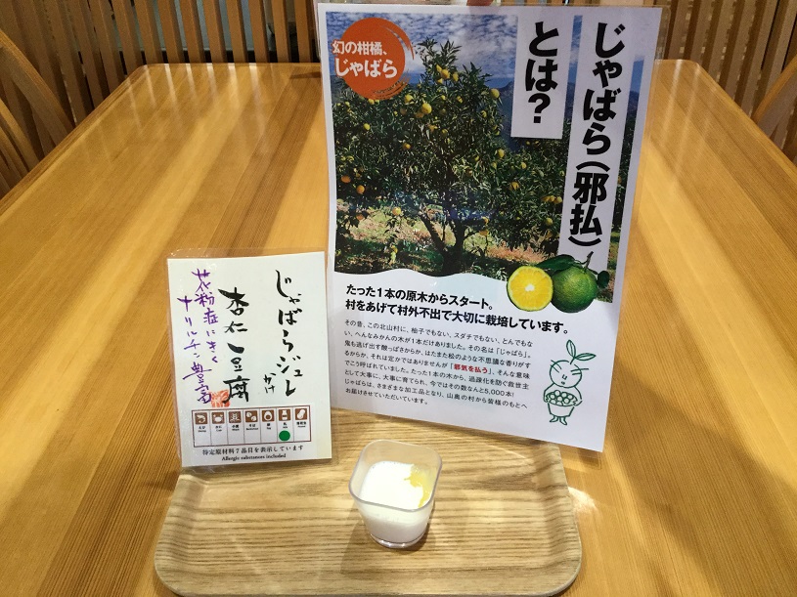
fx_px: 714
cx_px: 398
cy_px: 298
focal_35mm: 31
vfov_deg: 45.4
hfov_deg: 58.4
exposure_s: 1/30
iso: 50
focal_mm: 3.3
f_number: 2.4
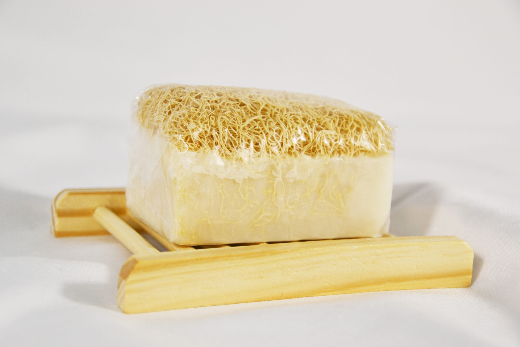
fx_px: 1192
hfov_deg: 24.6
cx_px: 260
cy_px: 174
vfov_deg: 16.6
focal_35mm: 82
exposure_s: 1/320
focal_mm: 55
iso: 100
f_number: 6.3
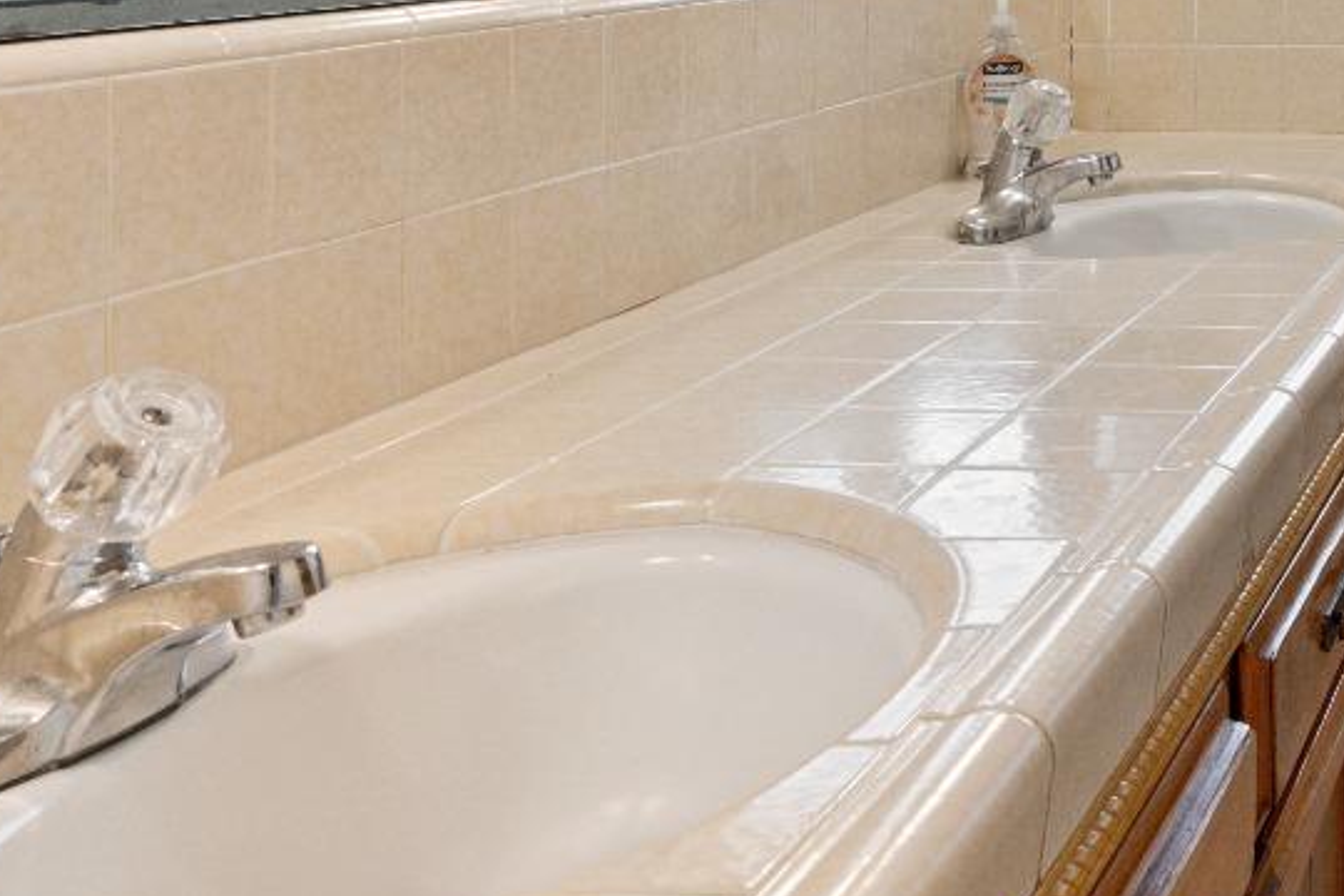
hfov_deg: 32.4
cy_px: -95
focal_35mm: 50
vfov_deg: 25.1
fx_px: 1867
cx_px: 1630
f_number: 8
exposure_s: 1/8
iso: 640
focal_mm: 12
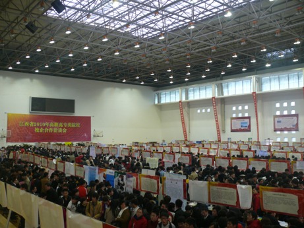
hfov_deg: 52.6
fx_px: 307
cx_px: 152
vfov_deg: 40.7
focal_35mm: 35
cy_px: 114
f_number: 2.8
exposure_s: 1/40
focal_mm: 7.4
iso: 100
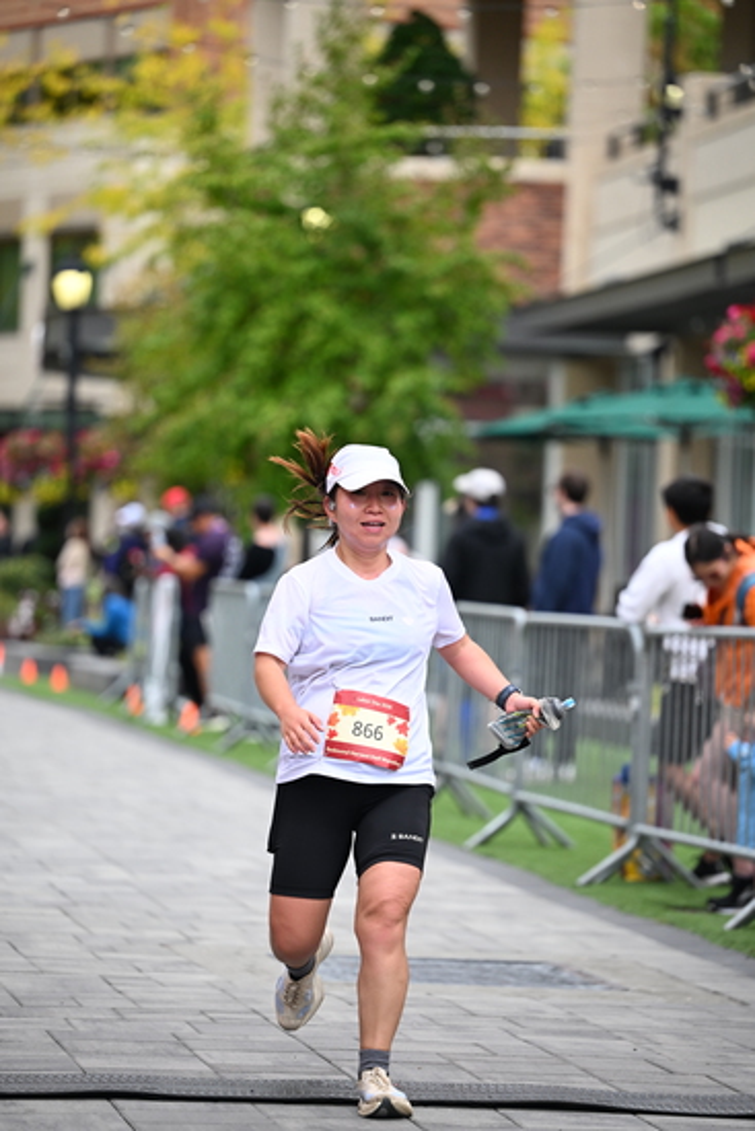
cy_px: 566
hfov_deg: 9.5
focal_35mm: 145
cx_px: 378
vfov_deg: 14.1
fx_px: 4558
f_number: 2.8
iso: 640
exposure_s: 1/2000
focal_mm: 145
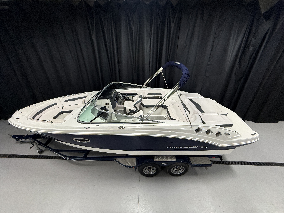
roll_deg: -1.5
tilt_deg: -29.0
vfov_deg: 85.7
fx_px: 115
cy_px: 106
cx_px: 142
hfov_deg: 102.1
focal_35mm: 14
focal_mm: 2.22
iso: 250
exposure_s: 1/120
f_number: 2.2
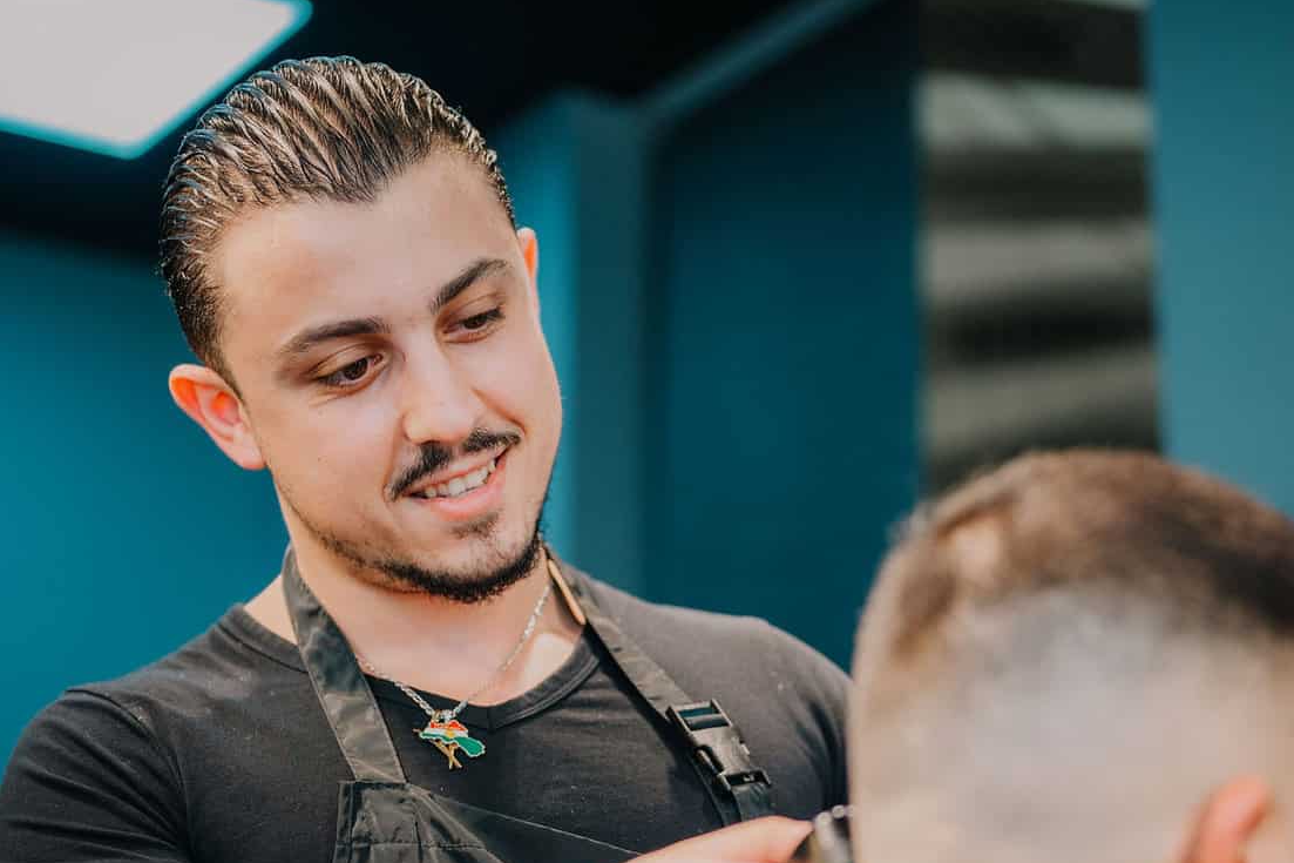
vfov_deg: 15.6
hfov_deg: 23.4
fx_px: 3126
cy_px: 651
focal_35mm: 87
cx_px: 712
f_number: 1.8
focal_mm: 50
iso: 320
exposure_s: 1/320
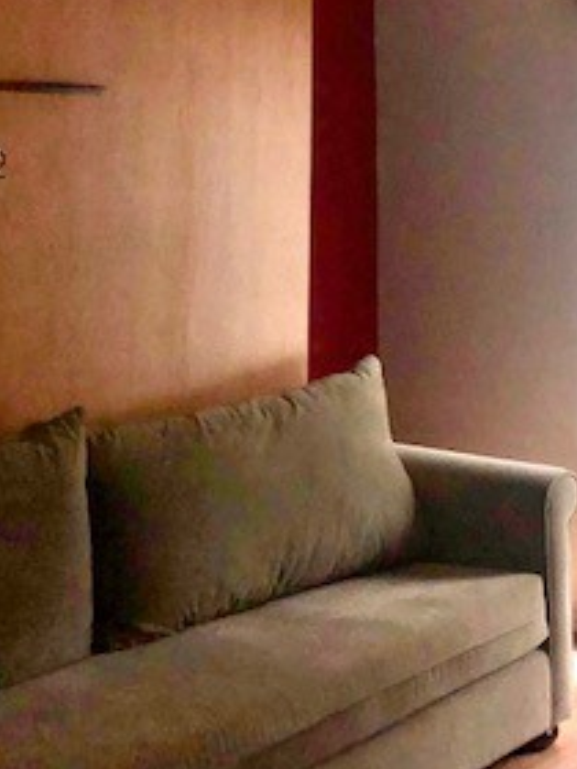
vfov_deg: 29.6
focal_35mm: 64
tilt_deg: -1.0
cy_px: 159
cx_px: 588
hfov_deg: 22.0
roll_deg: +0.5
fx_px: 1422
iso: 20
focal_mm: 3.99
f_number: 1.8
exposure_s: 1/1263
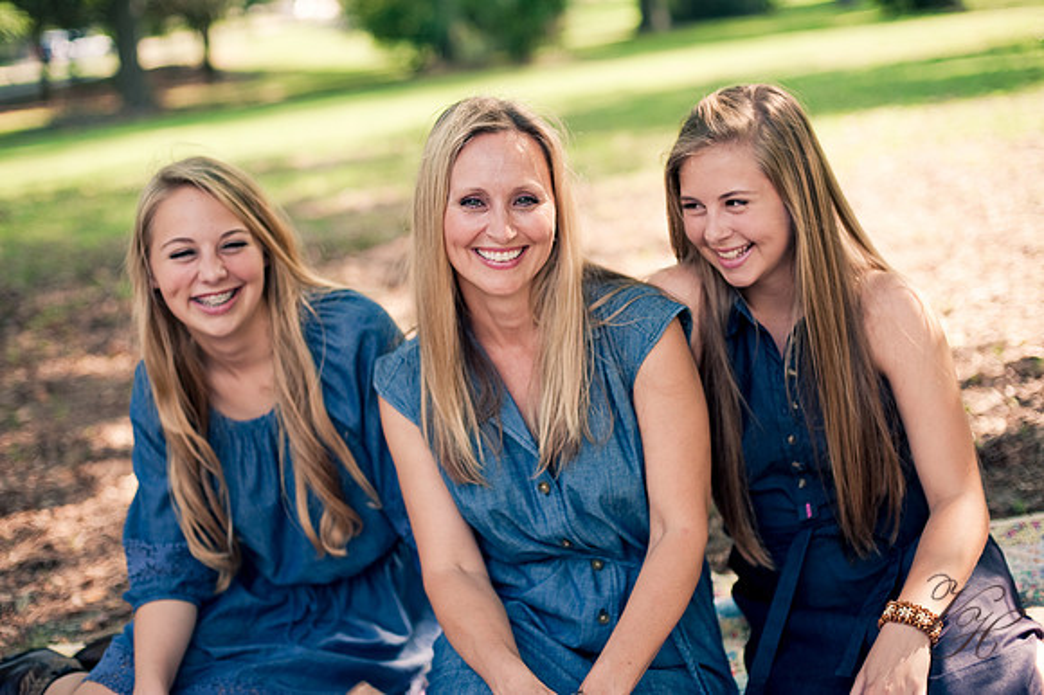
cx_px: 522
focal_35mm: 50
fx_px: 1449
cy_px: 348
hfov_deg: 39.6
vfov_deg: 27.0
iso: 200
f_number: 2.2
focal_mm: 50
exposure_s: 1/500
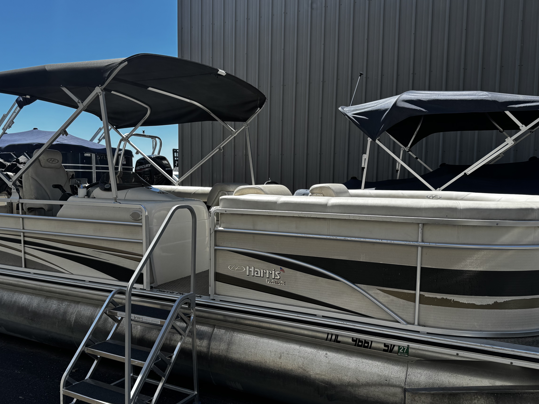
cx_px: 249
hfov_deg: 59.9
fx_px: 467
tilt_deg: -0.6
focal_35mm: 30
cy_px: 225
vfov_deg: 46.7
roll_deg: -0.4
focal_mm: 6.76
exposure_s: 1/1869
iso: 80
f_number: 1.78
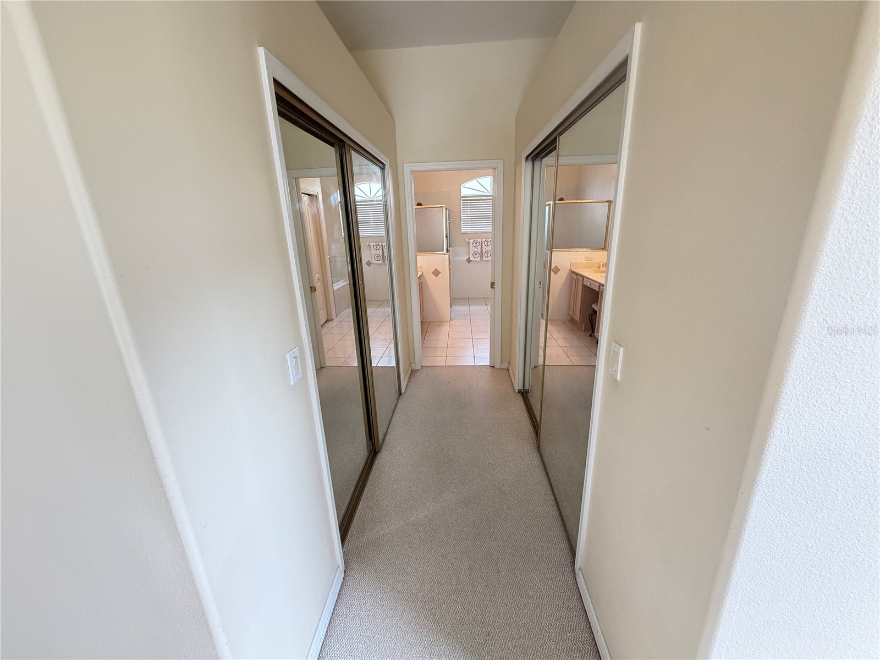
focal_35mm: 14
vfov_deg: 85.7
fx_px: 356
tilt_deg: -17.3
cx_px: 440
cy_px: 330
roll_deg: +2.2
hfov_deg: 102.1
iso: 320
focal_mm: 2.22
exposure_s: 1/60
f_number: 2.2
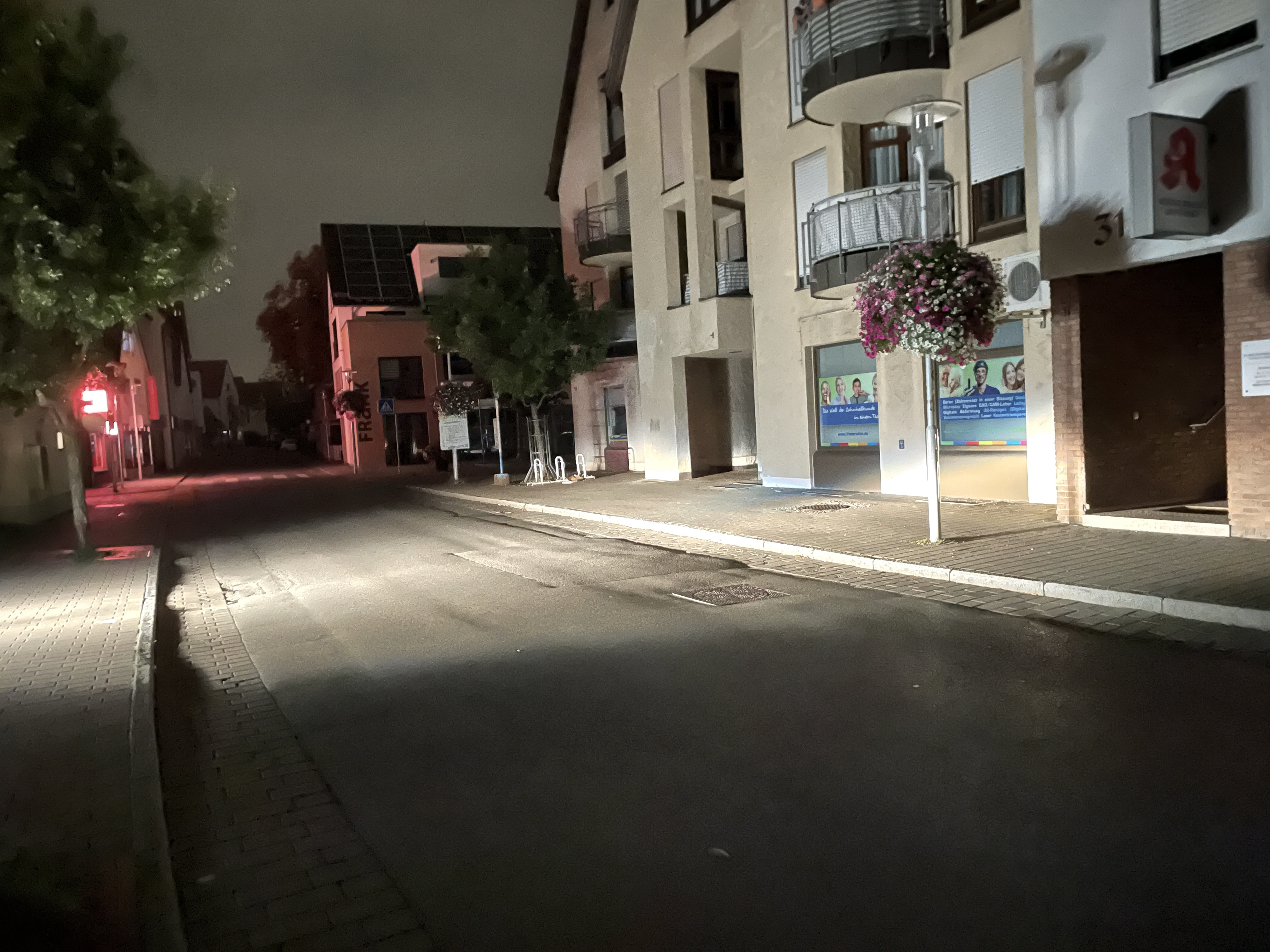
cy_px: 476
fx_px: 954
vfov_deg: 53.1
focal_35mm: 26
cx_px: 635
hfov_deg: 67.3
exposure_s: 1
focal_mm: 4.2
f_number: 1.6
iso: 5000
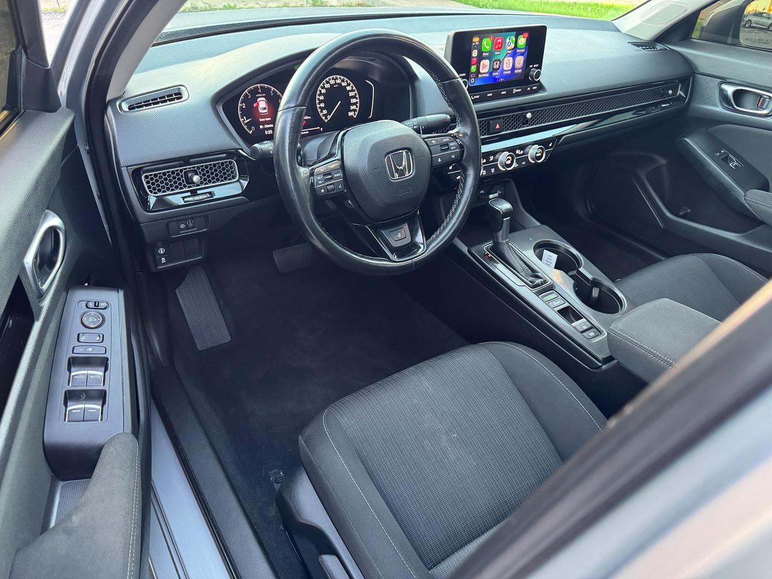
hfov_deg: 71.6
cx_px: 386
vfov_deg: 56.8
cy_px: 290
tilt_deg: -33.1
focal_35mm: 24
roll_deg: -4.8
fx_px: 535
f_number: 1.78
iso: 800
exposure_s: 1/60
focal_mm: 6.76
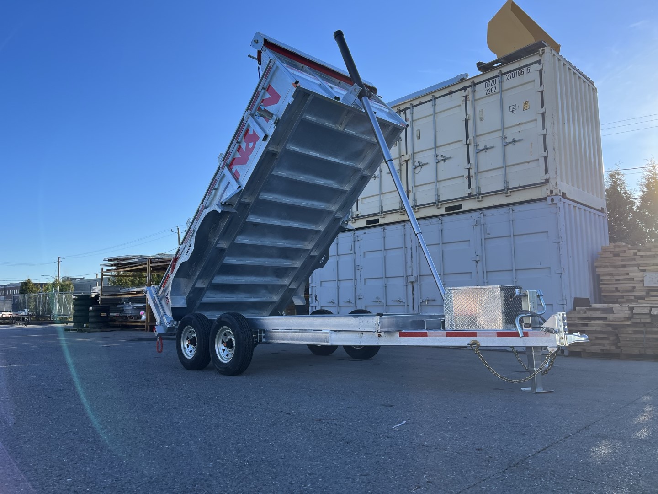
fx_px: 494
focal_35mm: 26
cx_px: 329
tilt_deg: +5.9
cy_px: 247
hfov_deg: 67.3
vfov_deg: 53.1
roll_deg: +0.6
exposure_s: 1/1776
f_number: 1.6
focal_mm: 5.1
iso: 50
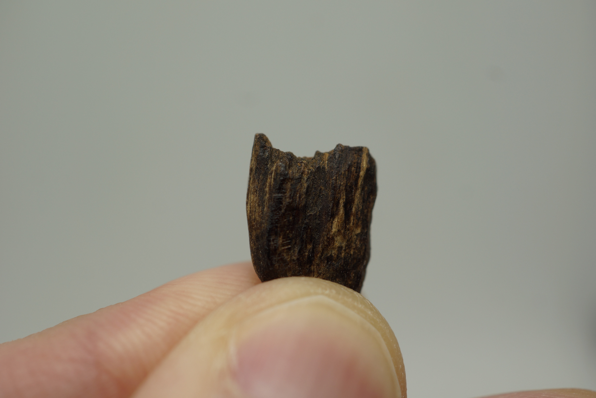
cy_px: 199
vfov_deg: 29.9
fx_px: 745
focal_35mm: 45
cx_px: 298
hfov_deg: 43.6
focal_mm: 30
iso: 100
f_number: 4
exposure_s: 1/160
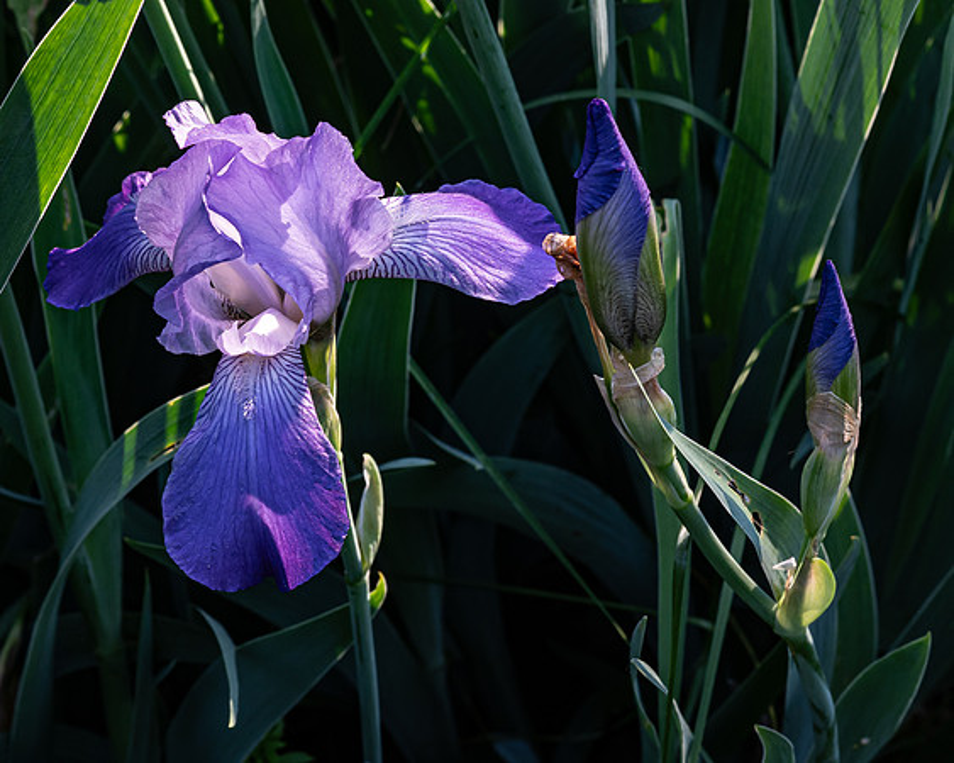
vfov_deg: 11.5
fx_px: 3782
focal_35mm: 134
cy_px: 391
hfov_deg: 14.4
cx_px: 508
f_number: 16
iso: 800
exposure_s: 1/80
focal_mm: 85
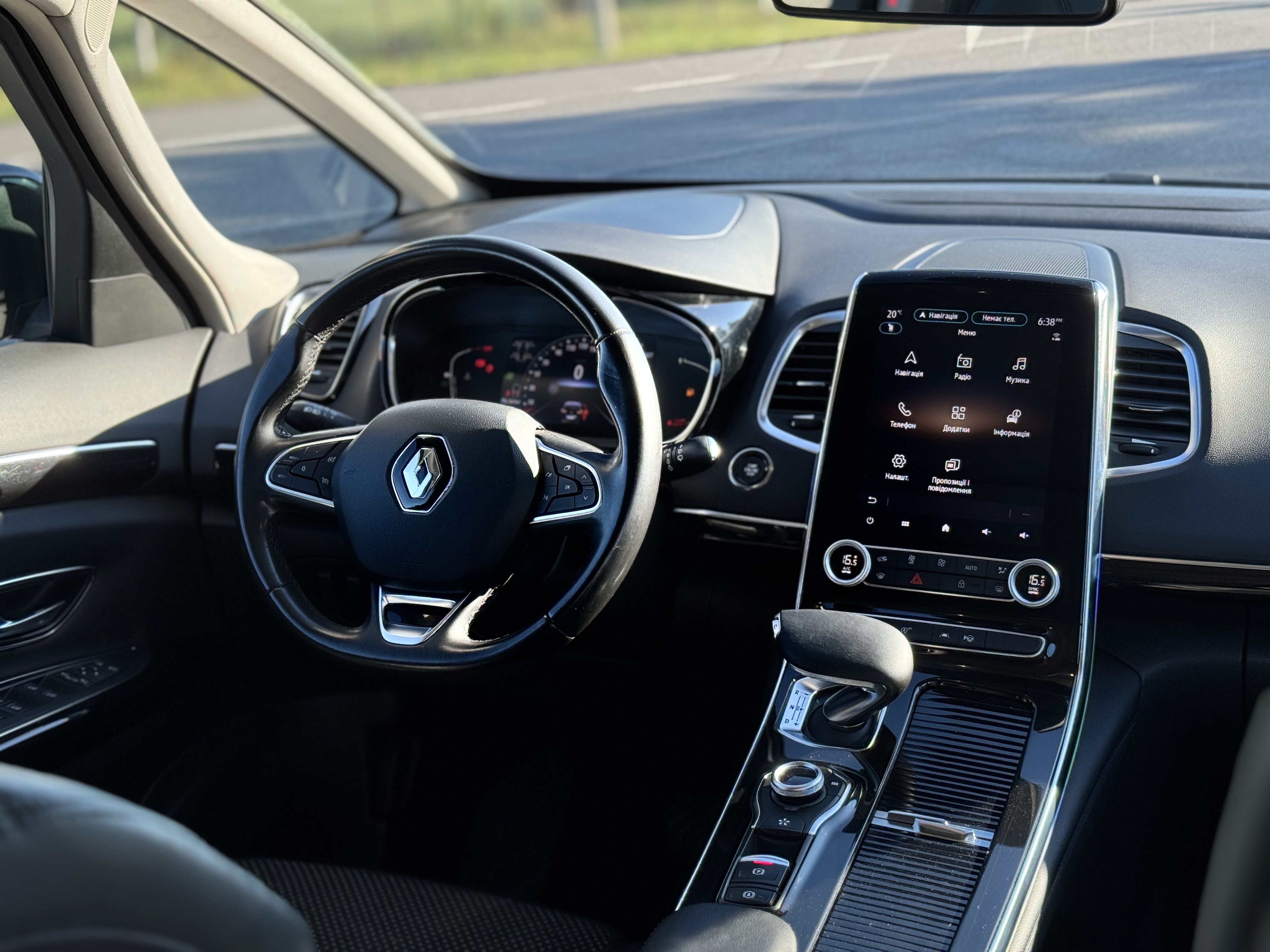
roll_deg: +3.1
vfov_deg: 30.3
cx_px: 635
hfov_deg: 39.7
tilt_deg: -17.6
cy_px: 476
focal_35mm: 48
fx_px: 1761
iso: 64
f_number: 1.78
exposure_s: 1/522
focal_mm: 6.76
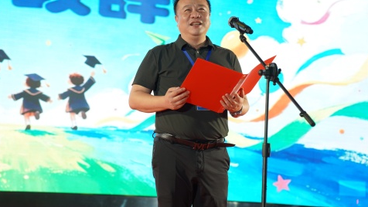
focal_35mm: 99
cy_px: 57
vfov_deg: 12.2
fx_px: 966
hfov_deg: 21.6
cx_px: 196
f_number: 3.5
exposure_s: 1/160
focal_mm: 75
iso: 200
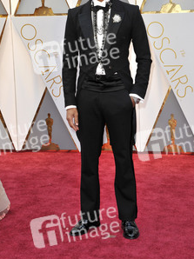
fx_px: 696
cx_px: 100
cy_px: 97
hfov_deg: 15.9
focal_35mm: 93
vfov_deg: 21.1
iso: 1000
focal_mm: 72
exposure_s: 1/250
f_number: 8
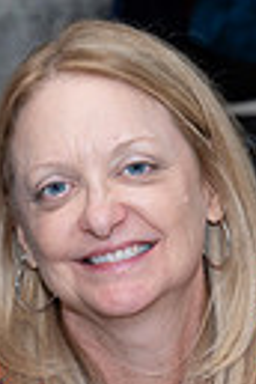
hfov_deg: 5.6
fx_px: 2592
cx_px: -54
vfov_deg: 8.4
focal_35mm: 243
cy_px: 353
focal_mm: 54
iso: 320
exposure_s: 1/160
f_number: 5
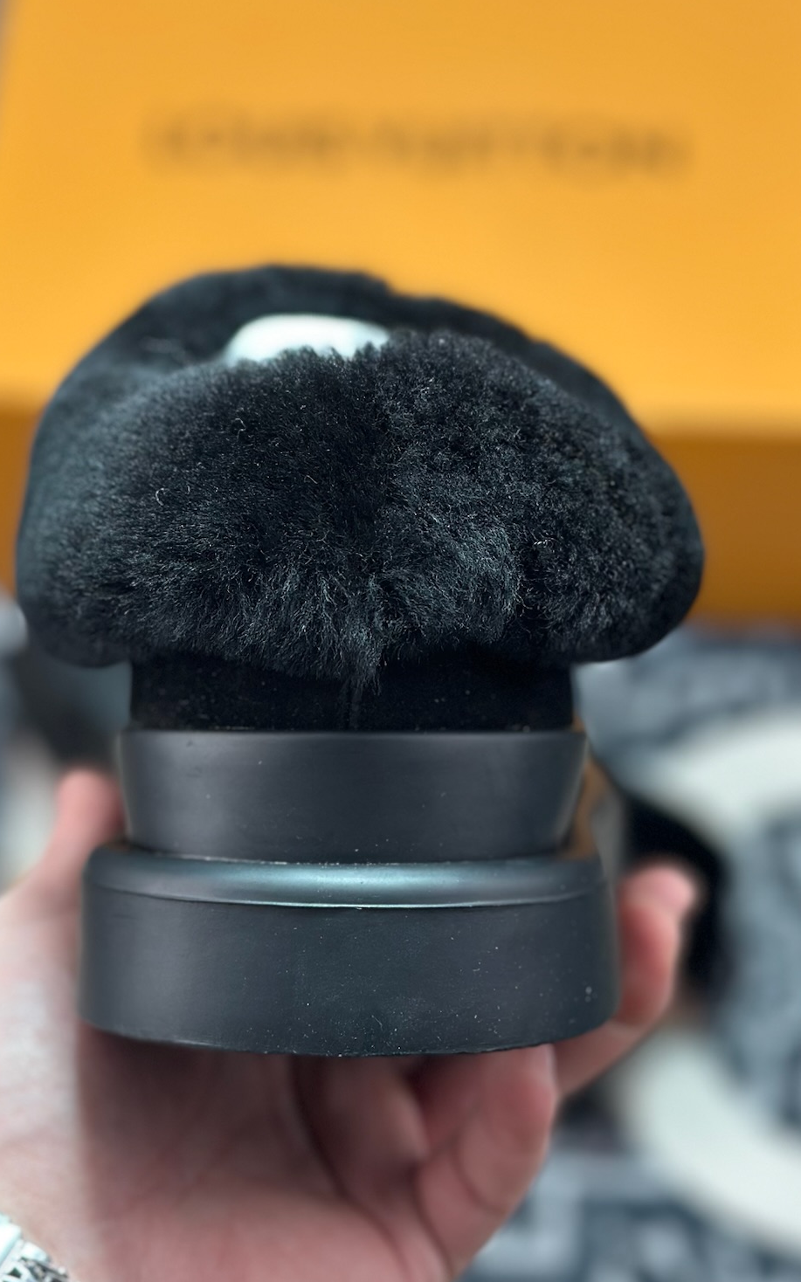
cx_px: 347
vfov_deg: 29.0
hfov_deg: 18.3
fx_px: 2481
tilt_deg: -56.8
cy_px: 674
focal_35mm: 71
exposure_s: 1/278
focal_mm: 6.86
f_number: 1.78
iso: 80
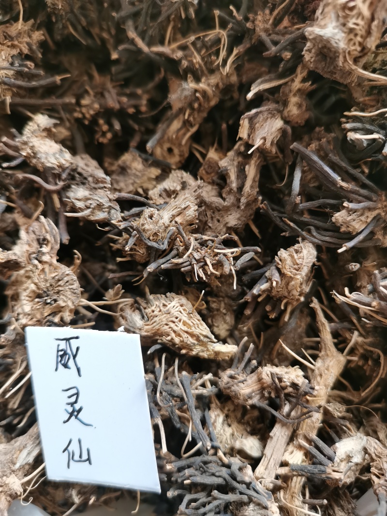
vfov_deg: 65.3
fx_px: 403
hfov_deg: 51.3
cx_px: 194
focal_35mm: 27
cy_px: 258
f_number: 1.8
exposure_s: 1/100
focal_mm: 5.58
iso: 500
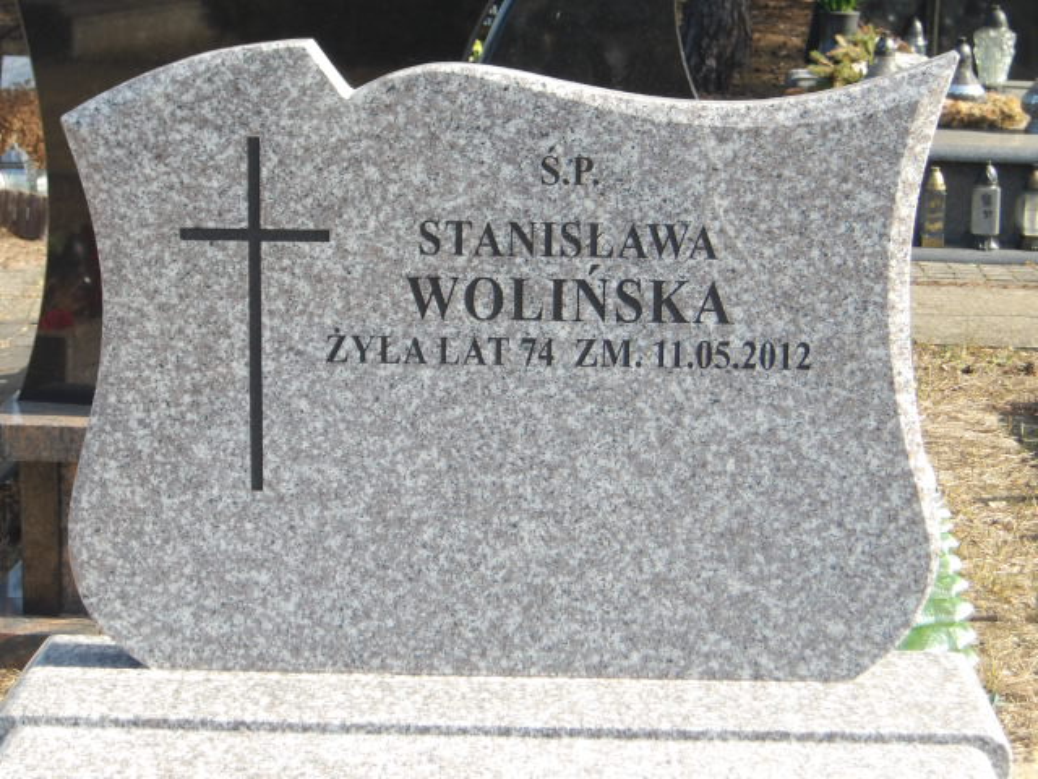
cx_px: 519
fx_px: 2609
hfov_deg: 22.5
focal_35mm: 87
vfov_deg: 17.0
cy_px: 390
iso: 100
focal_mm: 15.6
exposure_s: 1/133
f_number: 5.6
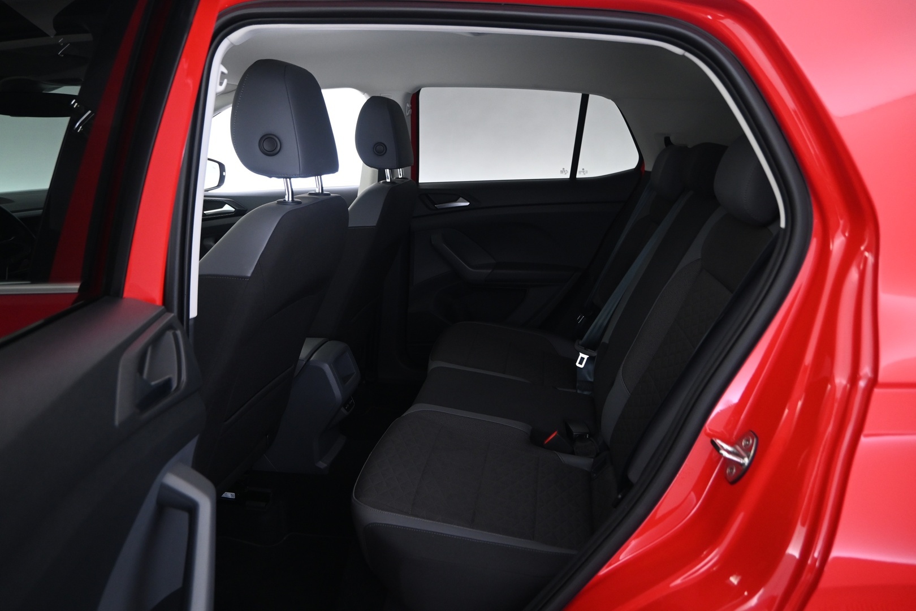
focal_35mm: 24
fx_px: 611
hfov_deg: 73.7
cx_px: 458
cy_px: 306
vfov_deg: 53.1
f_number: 3.5
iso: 1000
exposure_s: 1/8
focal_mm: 16
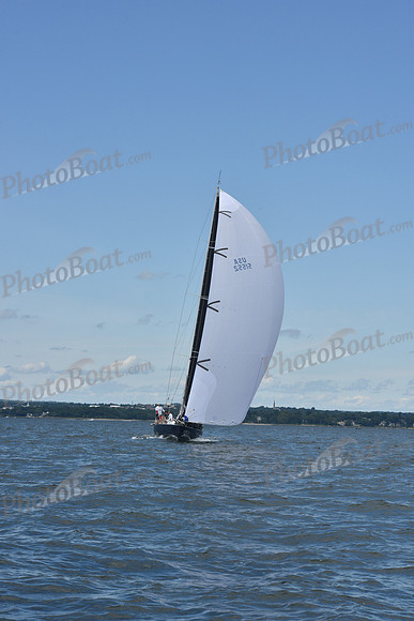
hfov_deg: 15.9
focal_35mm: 86
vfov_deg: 23.6
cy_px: 310
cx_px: 207
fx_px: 1482
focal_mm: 86
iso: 320
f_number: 10
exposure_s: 1/1000
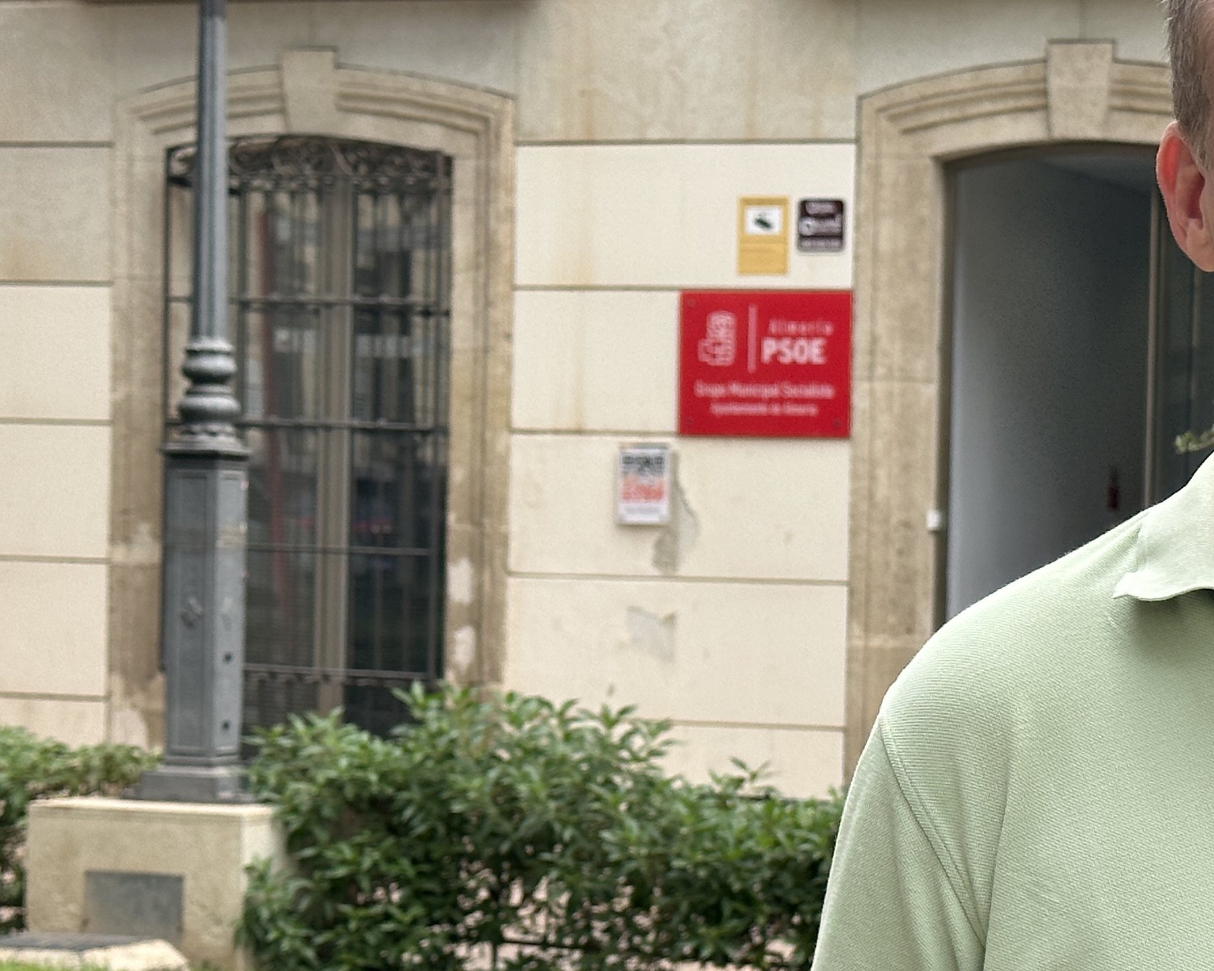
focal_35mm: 105
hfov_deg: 18.1
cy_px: 689
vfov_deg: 14.6
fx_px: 3772
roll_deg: -1.9
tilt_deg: -2.5
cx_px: 999
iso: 64
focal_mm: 6.86
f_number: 1.78
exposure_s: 1/836
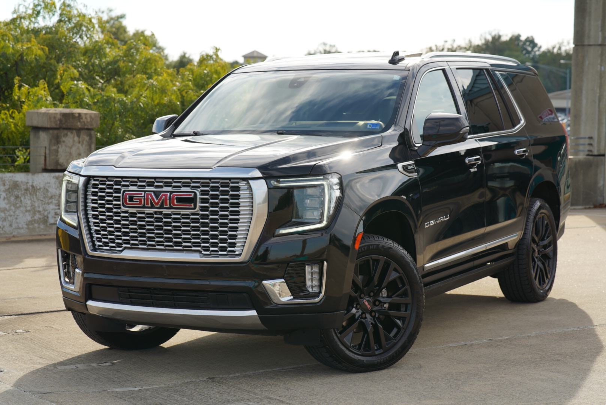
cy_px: 202
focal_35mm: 85
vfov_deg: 16.1
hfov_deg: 23.9
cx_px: 303
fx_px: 1432
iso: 100
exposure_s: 1/250
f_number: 4.5
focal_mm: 85
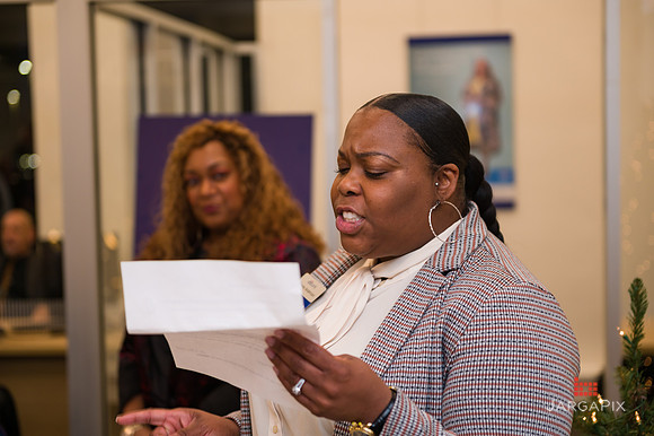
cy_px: 218
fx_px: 1271
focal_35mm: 70
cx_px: 327
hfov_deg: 28.9
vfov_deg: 19.4
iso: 400
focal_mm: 70
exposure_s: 1/200
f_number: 3.2
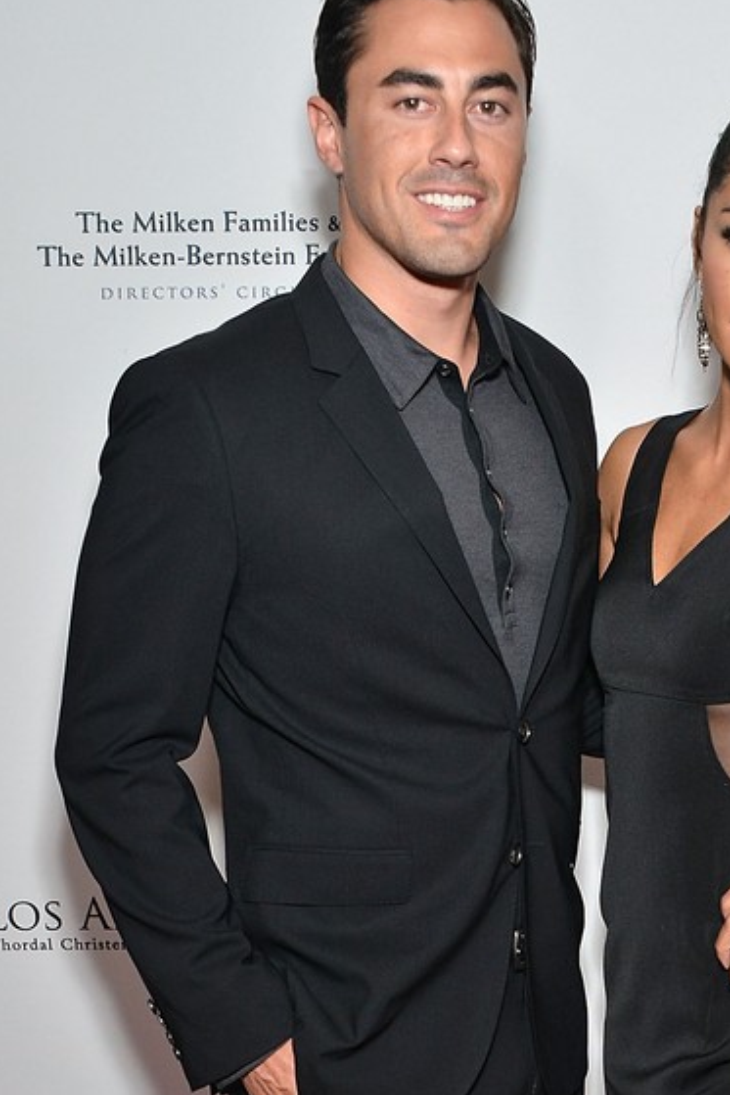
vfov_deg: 27.9
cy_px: 966
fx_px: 2128
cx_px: 569
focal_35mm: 70
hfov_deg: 19.3
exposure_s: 1/160
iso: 1000
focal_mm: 32
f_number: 6.3
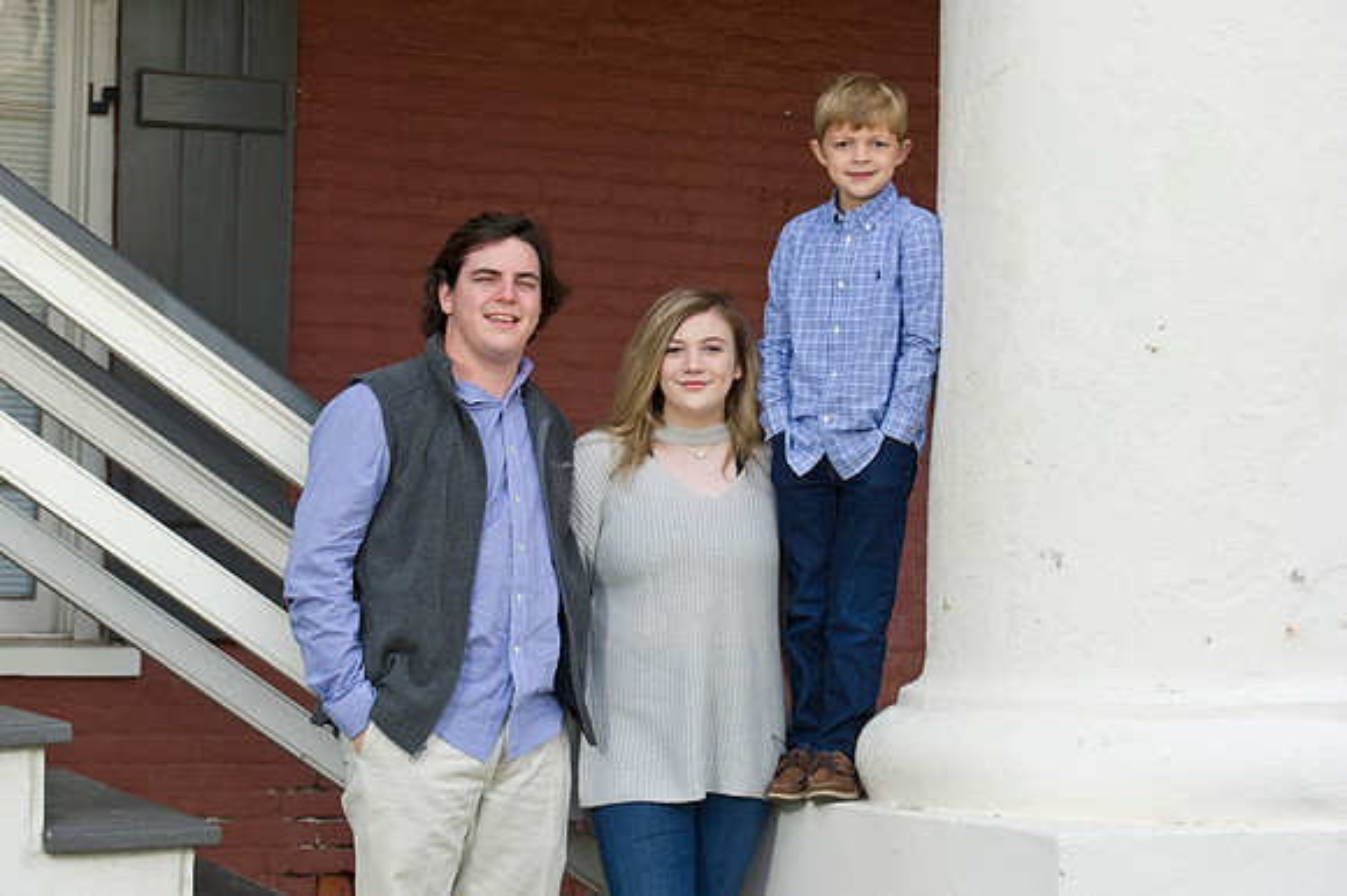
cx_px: 674
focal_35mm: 82
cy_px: 448
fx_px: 3066
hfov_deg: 24.8
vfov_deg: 16.6
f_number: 6.3
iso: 160
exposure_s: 1/100
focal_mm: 82
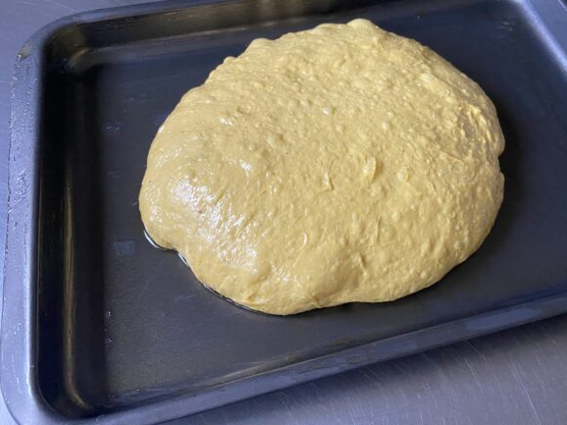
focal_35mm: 30
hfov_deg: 59.7
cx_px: 326
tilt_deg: -57.8
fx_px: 491
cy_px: 190
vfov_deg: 46.7
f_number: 1.8
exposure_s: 1/60
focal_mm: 4.25
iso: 400
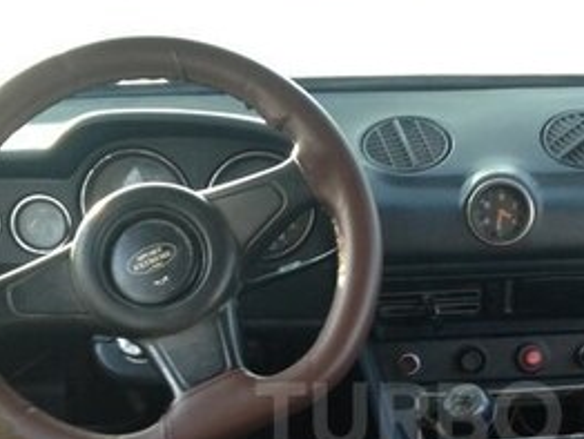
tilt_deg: -20.2
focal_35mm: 83
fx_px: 1402
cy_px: 416
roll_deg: +1.5
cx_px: 484
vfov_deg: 17.5
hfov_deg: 23.1
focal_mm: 4.12
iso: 50
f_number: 2.4
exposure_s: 1/30
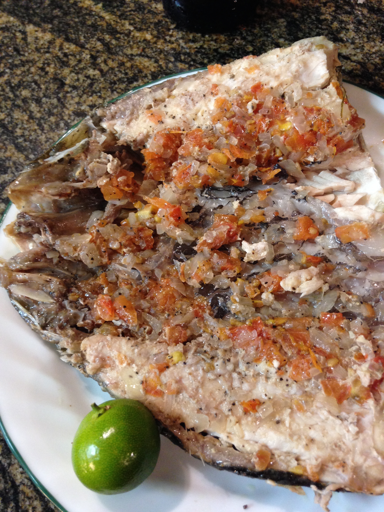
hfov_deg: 42.9
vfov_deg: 55.4
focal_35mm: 33
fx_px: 488
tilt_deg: -65.5
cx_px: 192
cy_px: 256
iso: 200
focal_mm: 4.12
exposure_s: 1/20
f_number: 2.4
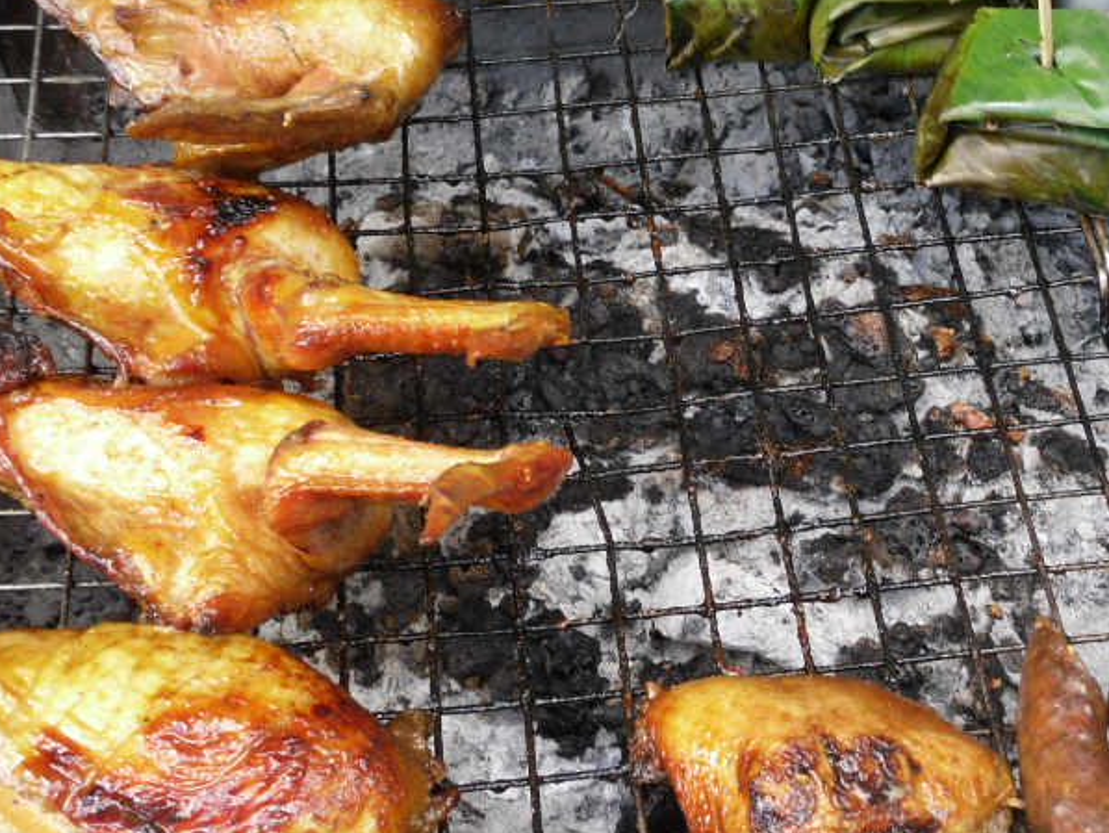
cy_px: 455
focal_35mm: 77
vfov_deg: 19.1
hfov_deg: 25.3
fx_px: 2468
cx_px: 695
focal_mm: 6.3
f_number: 3.5
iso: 100
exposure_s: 1/59
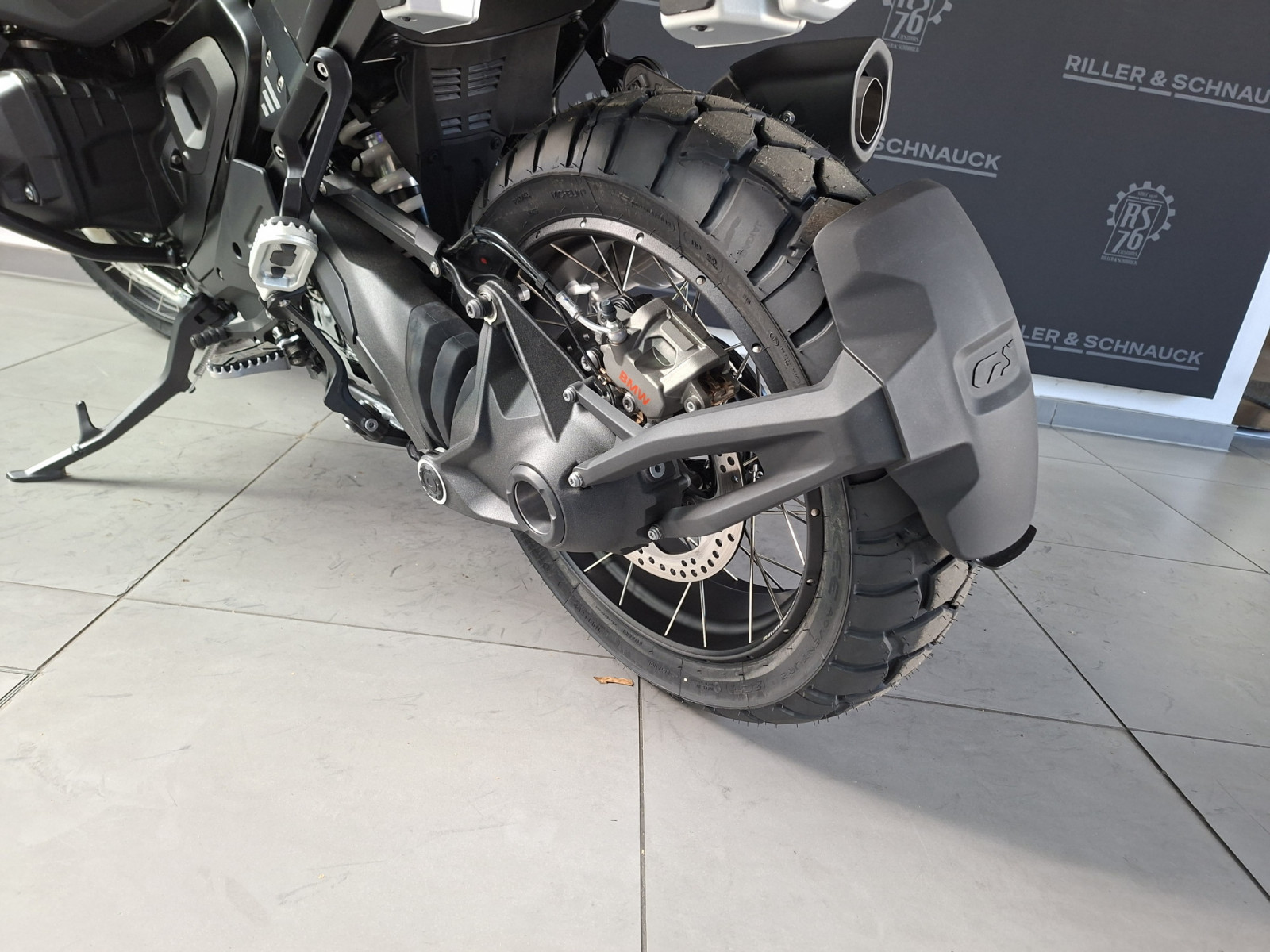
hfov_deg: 73.9
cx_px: 635
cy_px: 476
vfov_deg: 58.9
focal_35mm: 23
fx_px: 844
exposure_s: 1/120
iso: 320
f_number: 1.8
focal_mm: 5.54
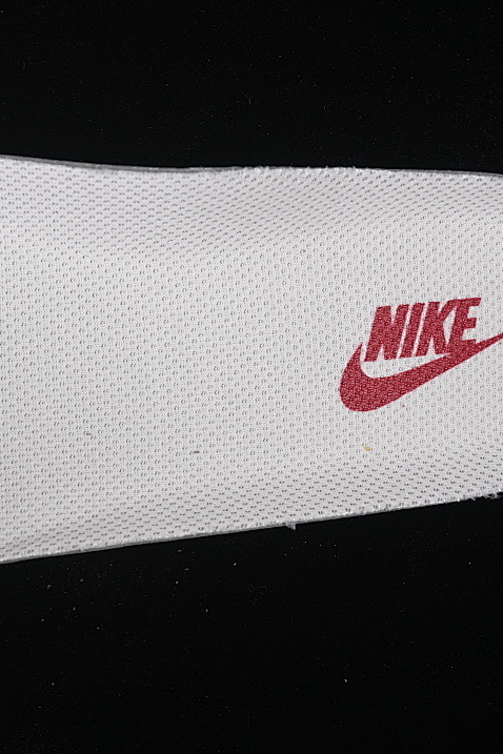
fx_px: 2368
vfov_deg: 18.1
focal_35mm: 113
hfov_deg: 12.0
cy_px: 376
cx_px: 41
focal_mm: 50
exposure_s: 1/80
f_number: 7.1
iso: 160
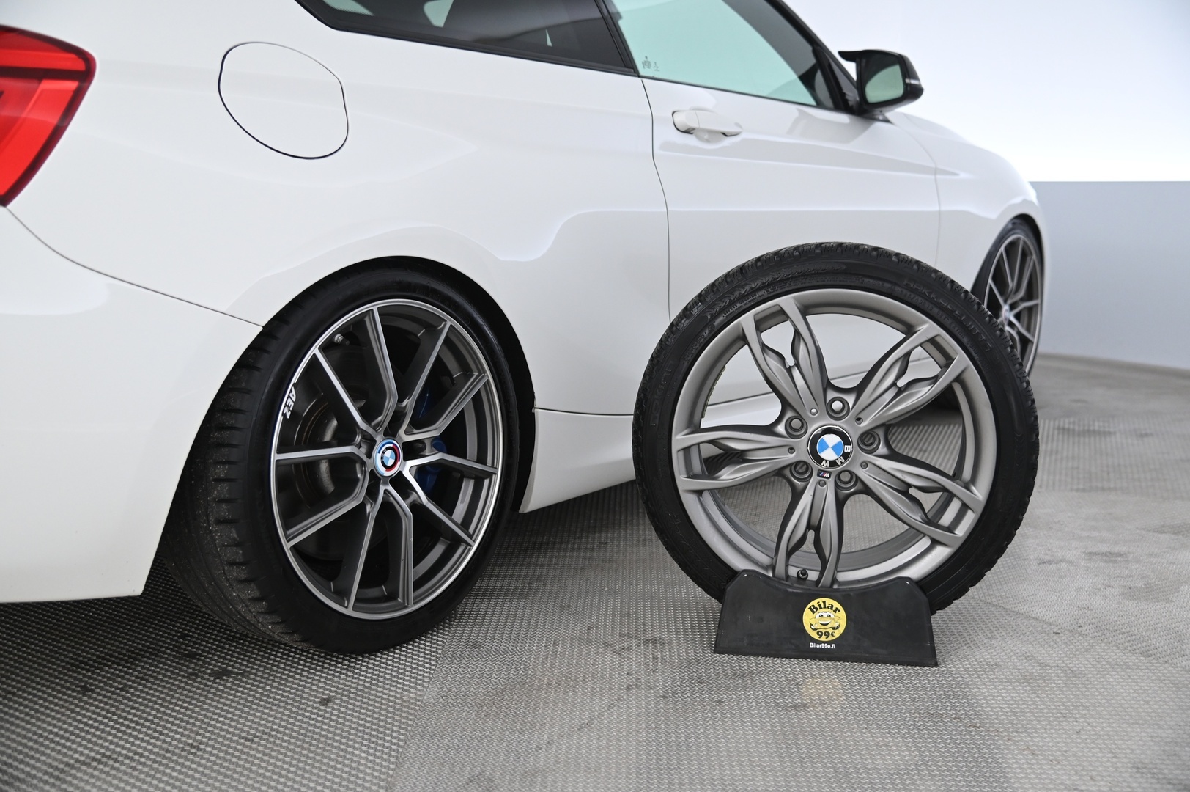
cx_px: 595
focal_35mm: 40
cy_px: 396
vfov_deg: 33.3
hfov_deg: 48.5
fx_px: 1321
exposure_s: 1/80
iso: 2000
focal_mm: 40
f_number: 4
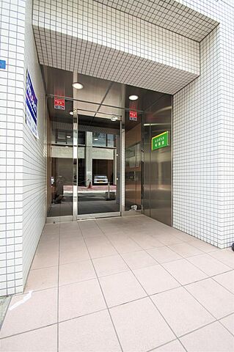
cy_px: 176
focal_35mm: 15
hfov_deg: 77.2
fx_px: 147
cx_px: 117
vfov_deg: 100.4
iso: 100
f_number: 5.6
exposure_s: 1/60
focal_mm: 10
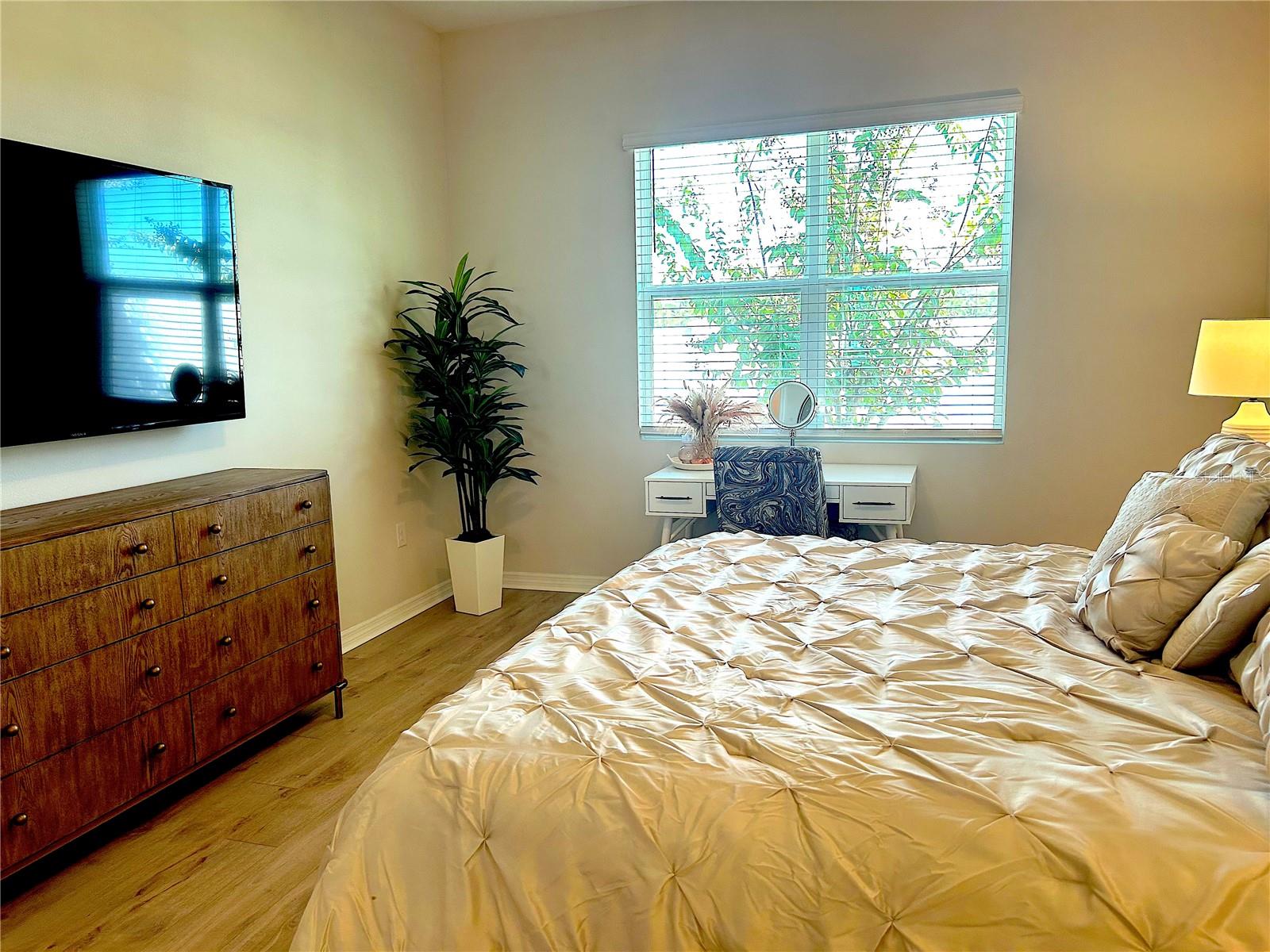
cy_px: 476
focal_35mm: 26
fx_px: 954
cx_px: 635
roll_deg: +1.5
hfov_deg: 67.3
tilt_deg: -8.5
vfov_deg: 53.1
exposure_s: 1/120
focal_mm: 5.7
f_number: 1.5
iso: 80
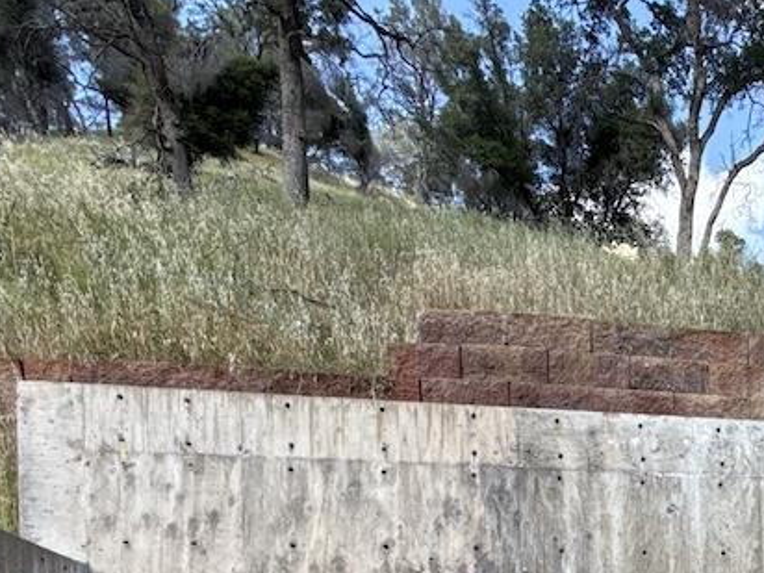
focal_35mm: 44
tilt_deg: -1.5
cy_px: 749
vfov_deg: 27.4
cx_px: 825
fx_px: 971
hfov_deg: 36.8
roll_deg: +2.8
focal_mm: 2.22
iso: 50
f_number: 2.2
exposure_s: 1/522
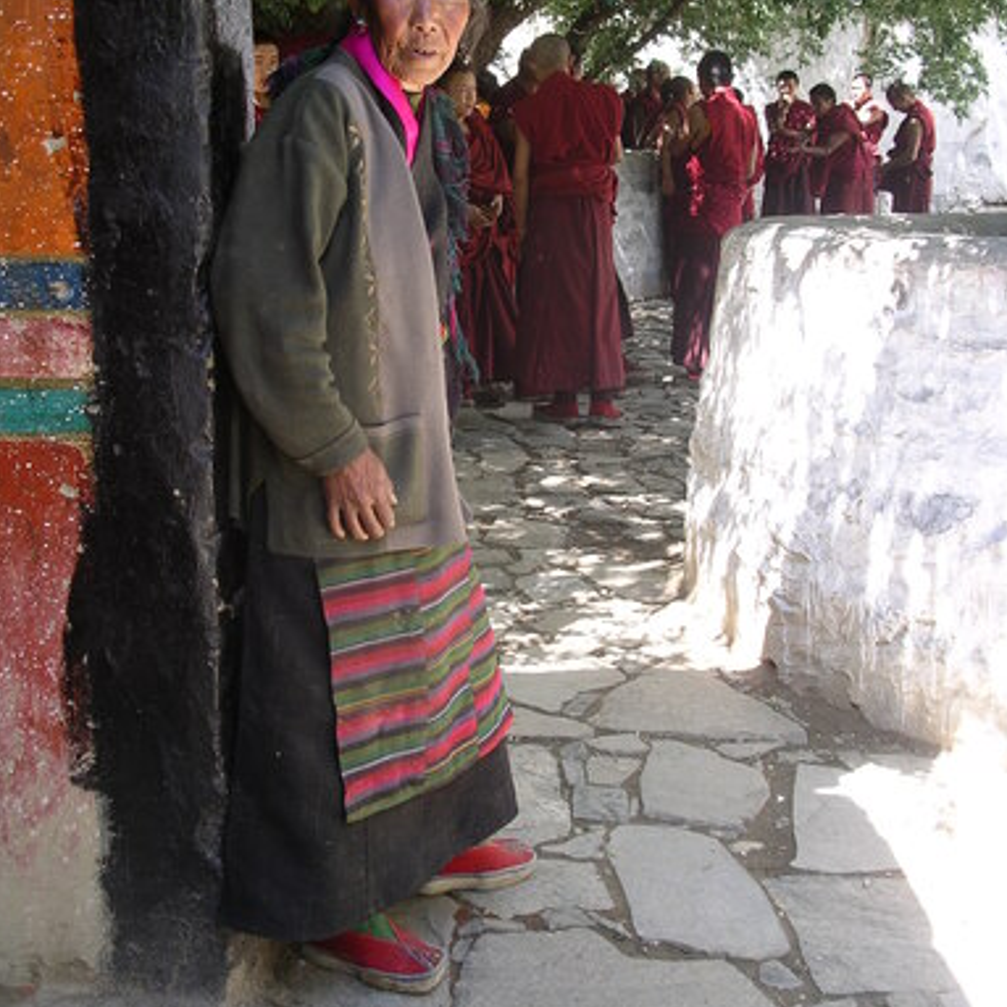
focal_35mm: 54
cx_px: 502
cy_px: 447
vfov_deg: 31.6
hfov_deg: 31.6
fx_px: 1777
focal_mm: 9.3
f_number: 3
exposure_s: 1/65
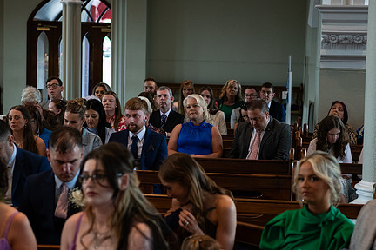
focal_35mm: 94
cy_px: 132
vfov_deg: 14.6
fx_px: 982
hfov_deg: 21.7
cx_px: 198
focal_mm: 70
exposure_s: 1/160
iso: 800
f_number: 3.5
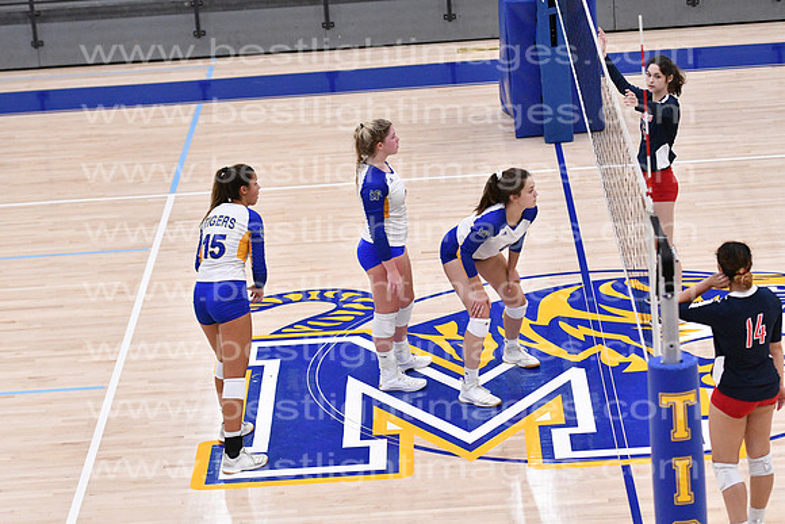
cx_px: 392
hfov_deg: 16.1
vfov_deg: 10.8
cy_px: 262
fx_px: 2781
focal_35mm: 128
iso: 6400
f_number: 3.2
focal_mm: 85
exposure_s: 1/1000
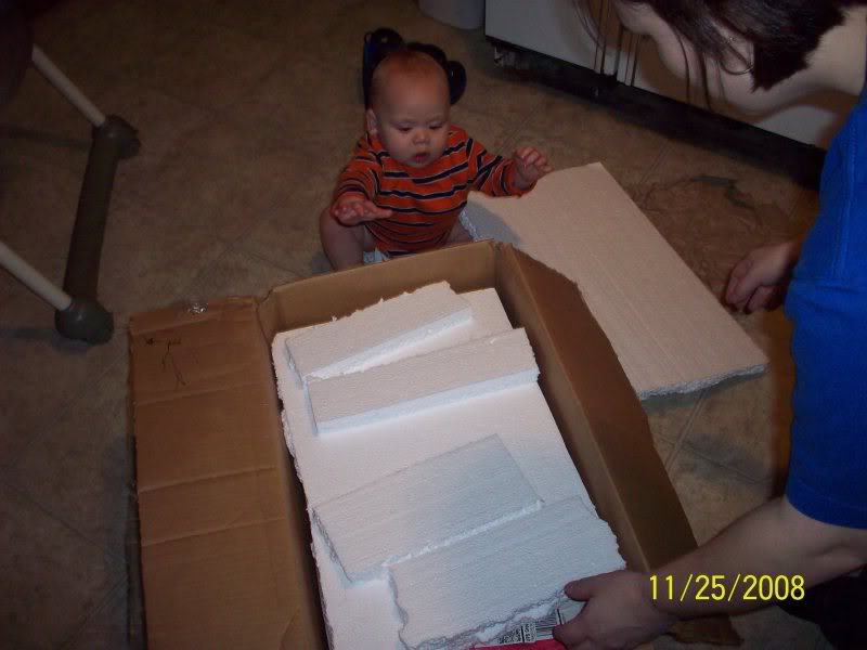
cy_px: 325
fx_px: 927
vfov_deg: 38.7
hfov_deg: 50.1
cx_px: 434
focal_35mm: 37
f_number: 2.8
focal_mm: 6.2
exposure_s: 1/64
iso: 160
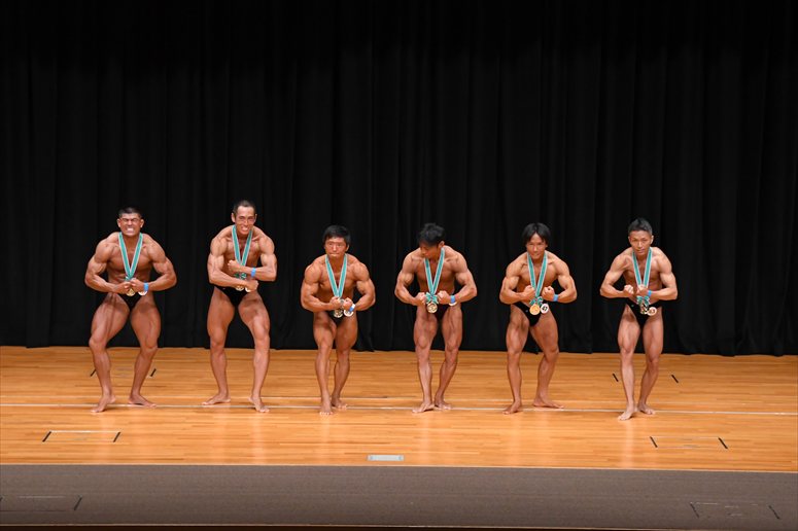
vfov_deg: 10.2
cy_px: 266
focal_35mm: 135
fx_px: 2991
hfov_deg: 15.2
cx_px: 399
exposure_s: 1/400
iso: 3200
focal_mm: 90
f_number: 5.6
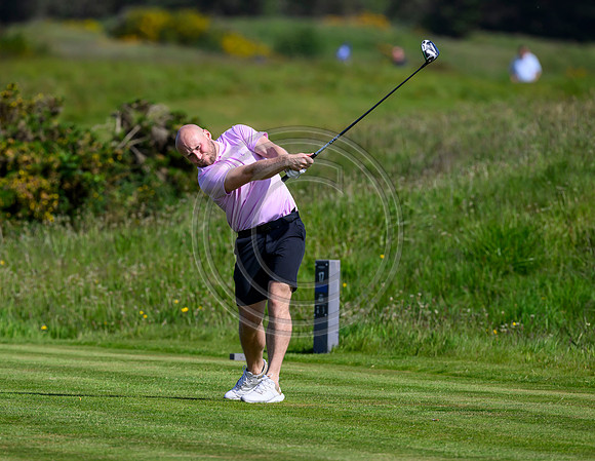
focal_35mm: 468
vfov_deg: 3.2
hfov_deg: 4.2
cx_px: 229
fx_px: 8136
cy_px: 244
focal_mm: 400
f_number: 5
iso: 500
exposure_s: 1/5000
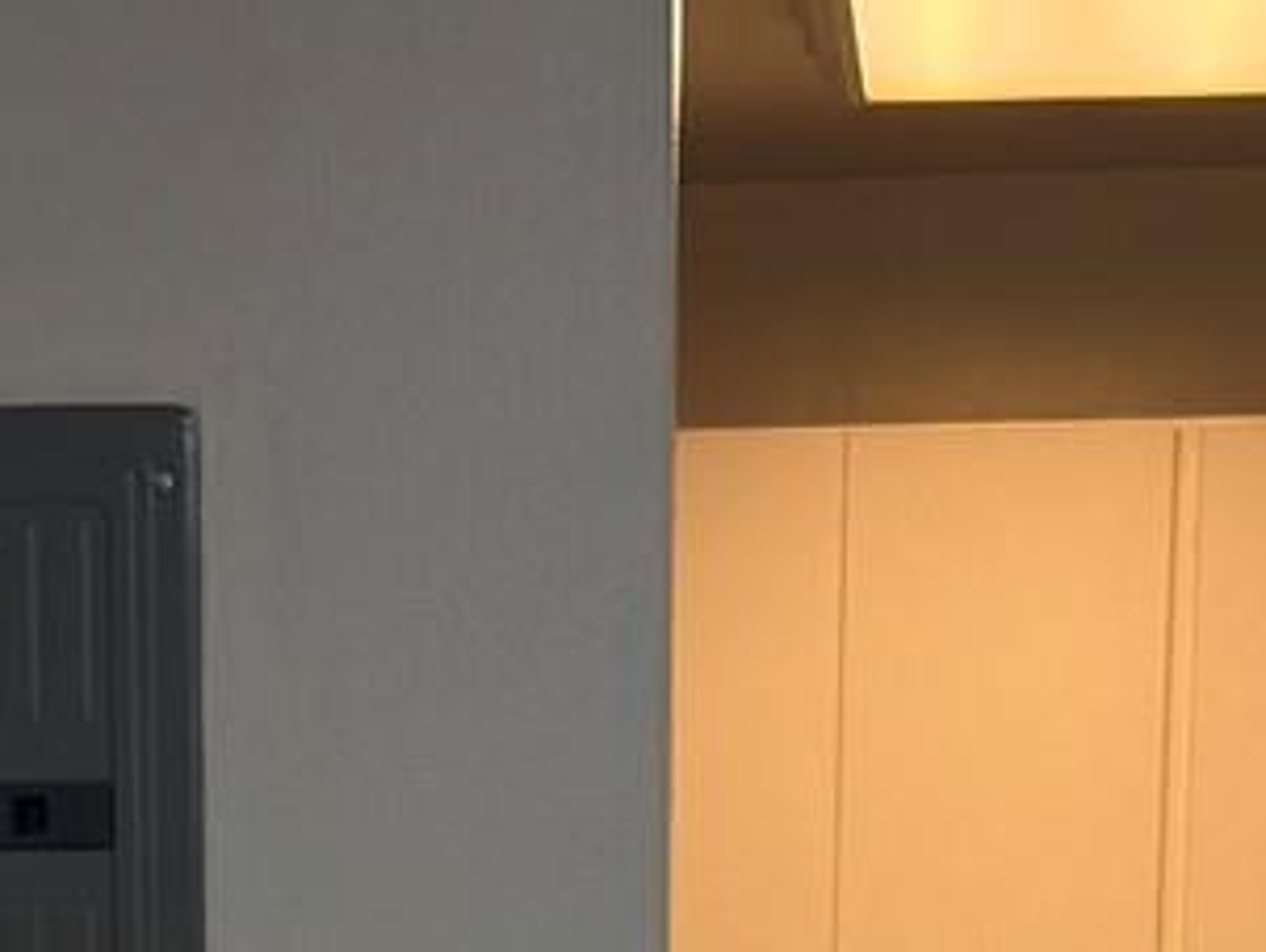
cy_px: 1896
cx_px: 335
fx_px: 4648
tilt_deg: -8.5
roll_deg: +1.0
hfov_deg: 15.4
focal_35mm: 127
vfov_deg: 10.7
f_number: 1.78
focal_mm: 6.76
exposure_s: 1/120
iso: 100
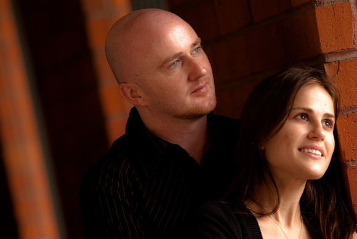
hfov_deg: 8.1
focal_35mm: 255
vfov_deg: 5.4
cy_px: 120
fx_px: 2531
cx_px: 178
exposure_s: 1/100
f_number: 2.8
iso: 400
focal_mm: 170
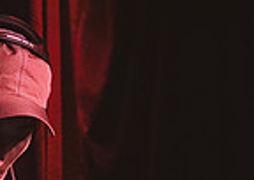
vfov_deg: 9.0
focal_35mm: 149
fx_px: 1072
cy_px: 374
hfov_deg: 13.0
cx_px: -86
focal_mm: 34
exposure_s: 1/320
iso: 12800
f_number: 3.5
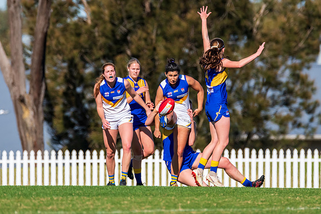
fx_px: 7733
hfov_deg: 2.4
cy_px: 96
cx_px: 158
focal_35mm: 867
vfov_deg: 1.6
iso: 800
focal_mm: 600
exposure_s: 1/2000
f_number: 10
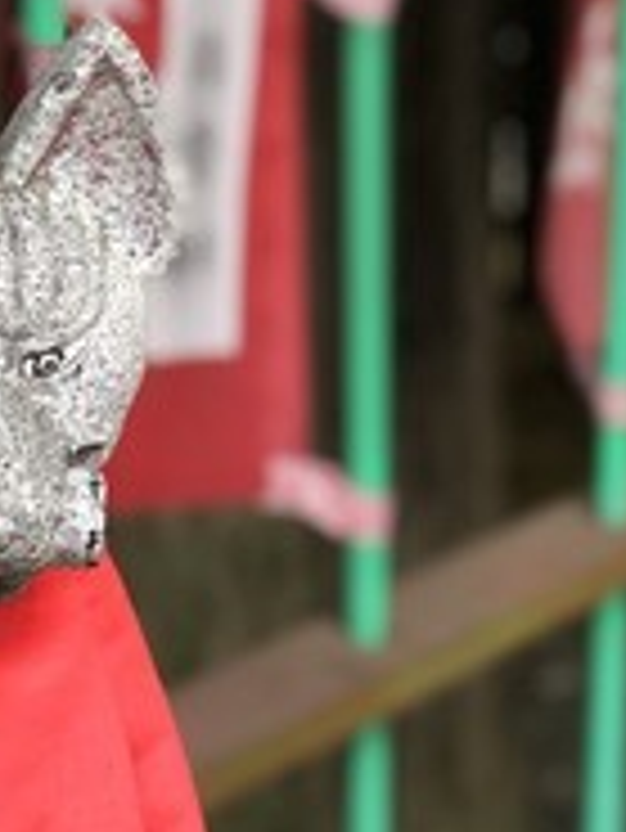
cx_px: -108
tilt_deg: -20.3
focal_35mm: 139
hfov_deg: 10.5
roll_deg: +1.2
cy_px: 738
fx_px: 3348
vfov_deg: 14.1
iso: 64
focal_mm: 6.6
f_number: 2.8
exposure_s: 1/30
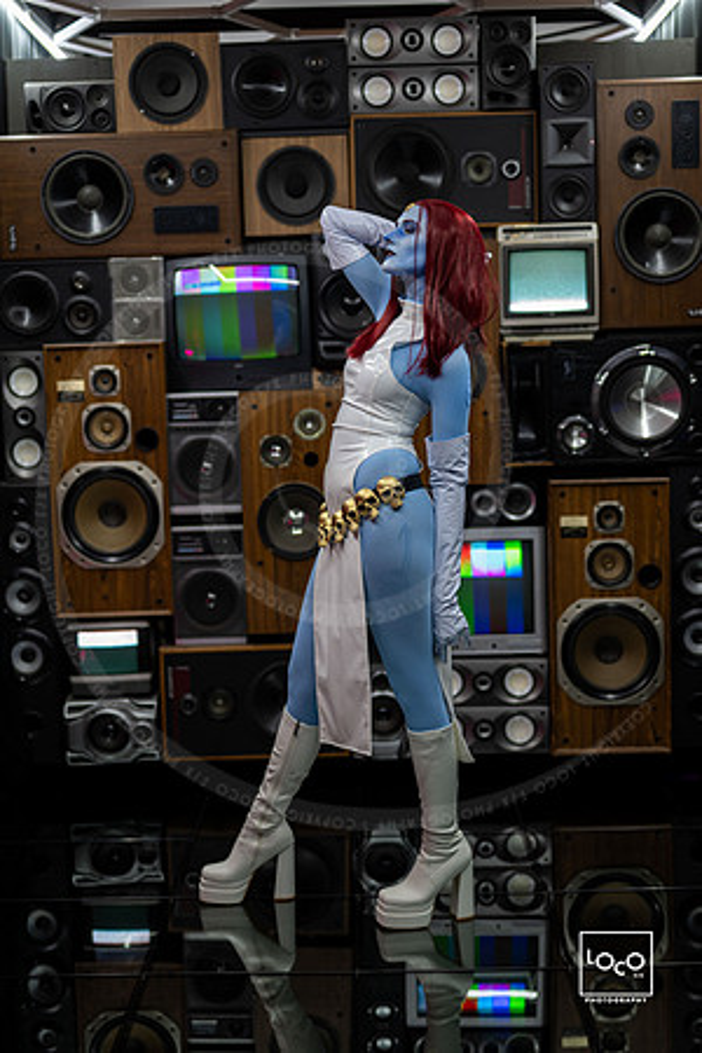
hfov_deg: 27.0
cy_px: 526
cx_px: 351
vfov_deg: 39.6
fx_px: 1462
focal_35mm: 50
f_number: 1.4
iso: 640
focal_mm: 50
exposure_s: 1/250
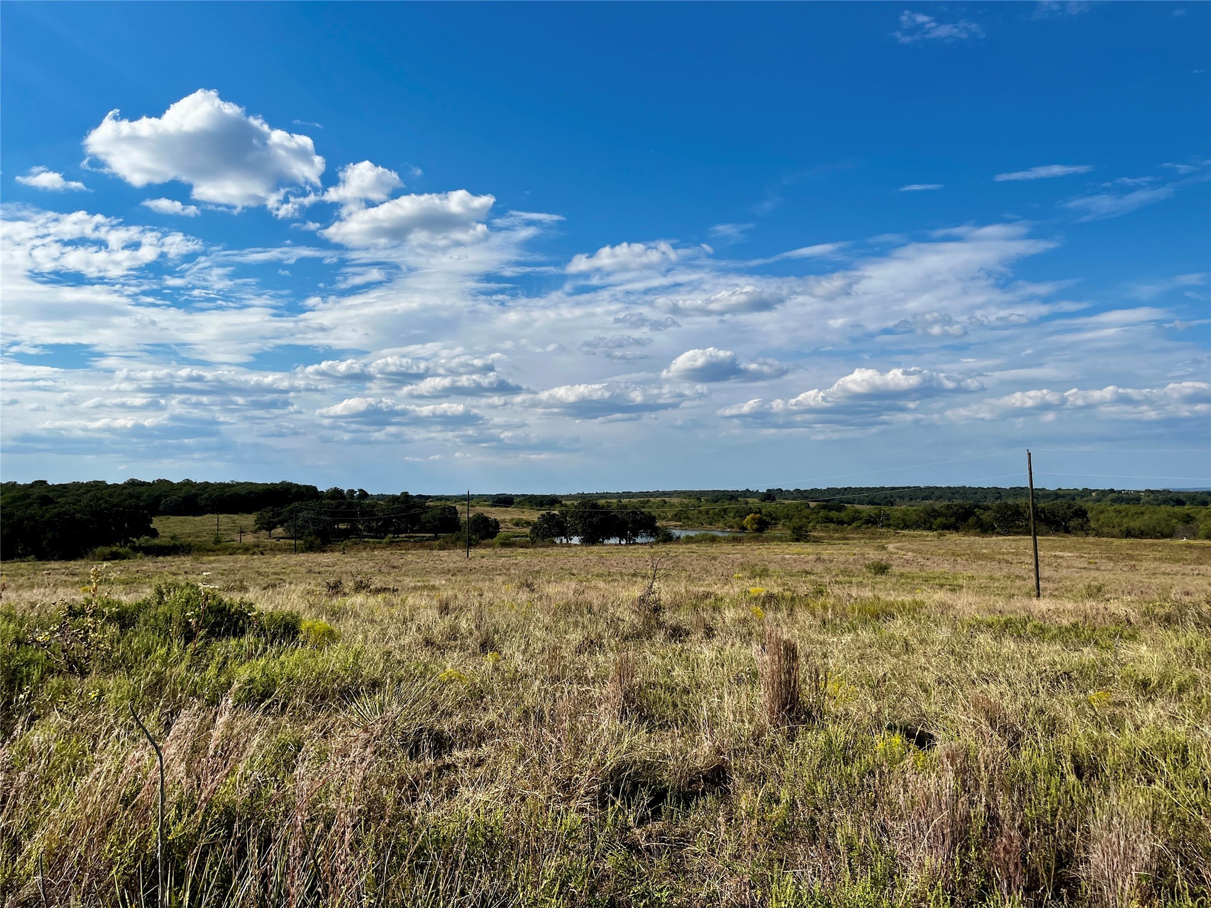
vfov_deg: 53.1
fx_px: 910
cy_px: 454
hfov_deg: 67.3
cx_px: 606
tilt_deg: +2.1
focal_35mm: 26
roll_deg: +1.6
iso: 50
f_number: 1.6
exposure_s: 1/6494
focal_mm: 5.1
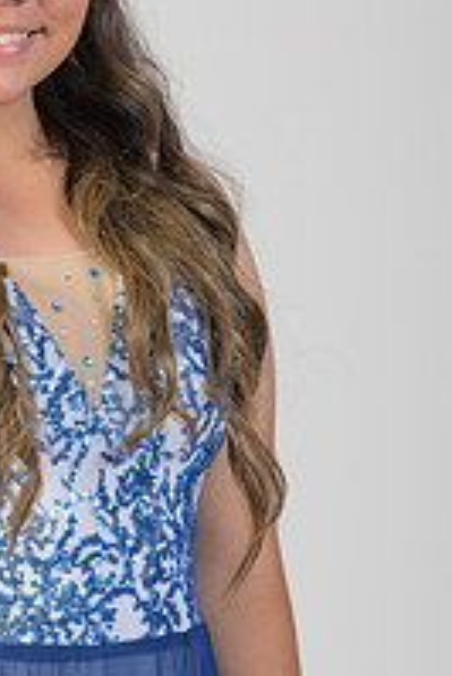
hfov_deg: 3.8
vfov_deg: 5.7
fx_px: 6805
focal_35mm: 362
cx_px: -27
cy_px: 217
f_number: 7.1
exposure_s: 1/160
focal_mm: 160
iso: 400
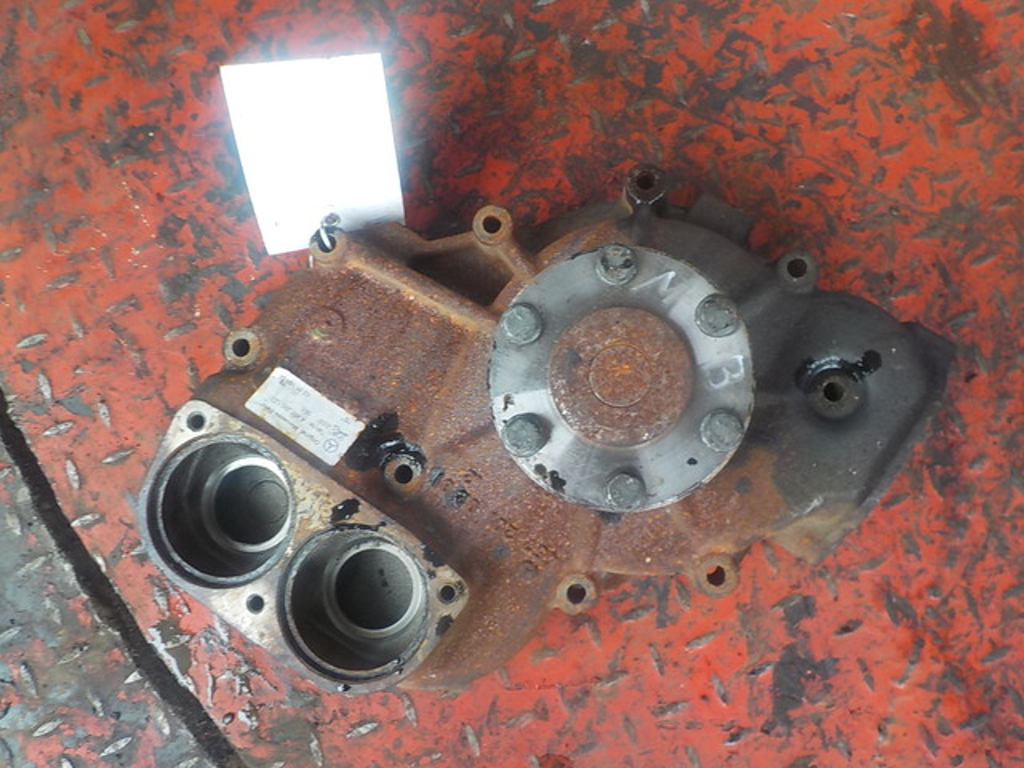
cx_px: 512
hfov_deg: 60.0
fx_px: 887
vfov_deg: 46.8
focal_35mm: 30
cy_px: 384
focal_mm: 4.1
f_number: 3.3
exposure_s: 1/40
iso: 125
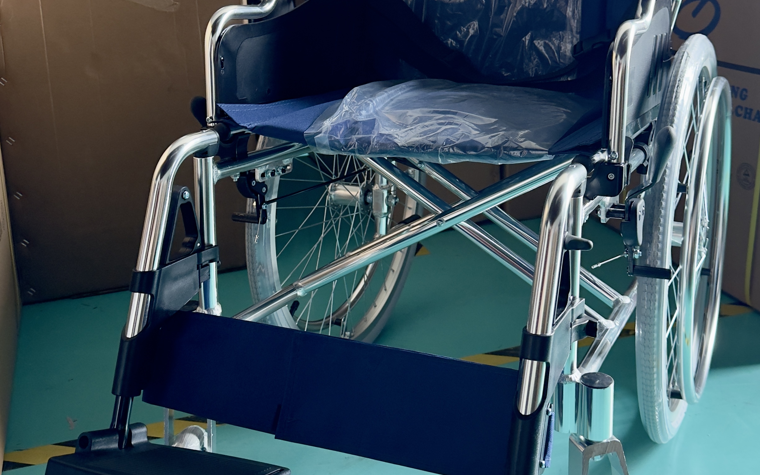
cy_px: 136
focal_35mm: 42
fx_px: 870
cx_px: 465
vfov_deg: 30.2
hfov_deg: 46.9
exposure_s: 1/60
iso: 320
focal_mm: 6.76
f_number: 1.78
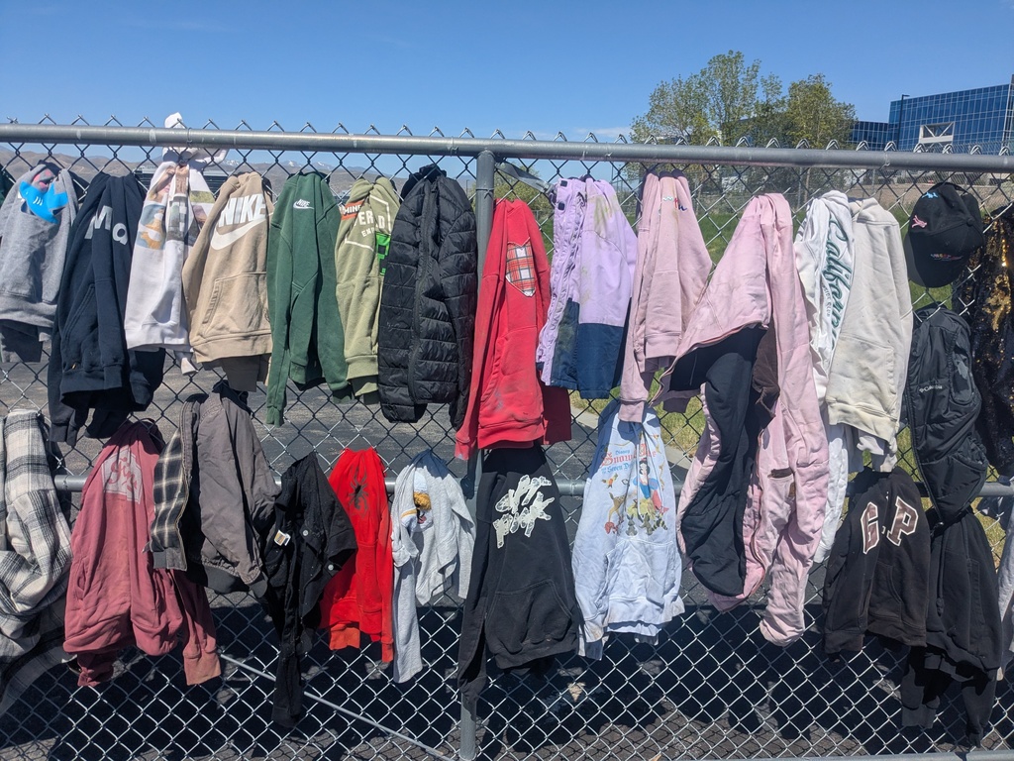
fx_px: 791
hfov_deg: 65.3
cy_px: 380
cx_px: 507
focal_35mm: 27
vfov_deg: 51.4
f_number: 1.73
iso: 59
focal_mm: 4.38
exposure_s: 1/5848
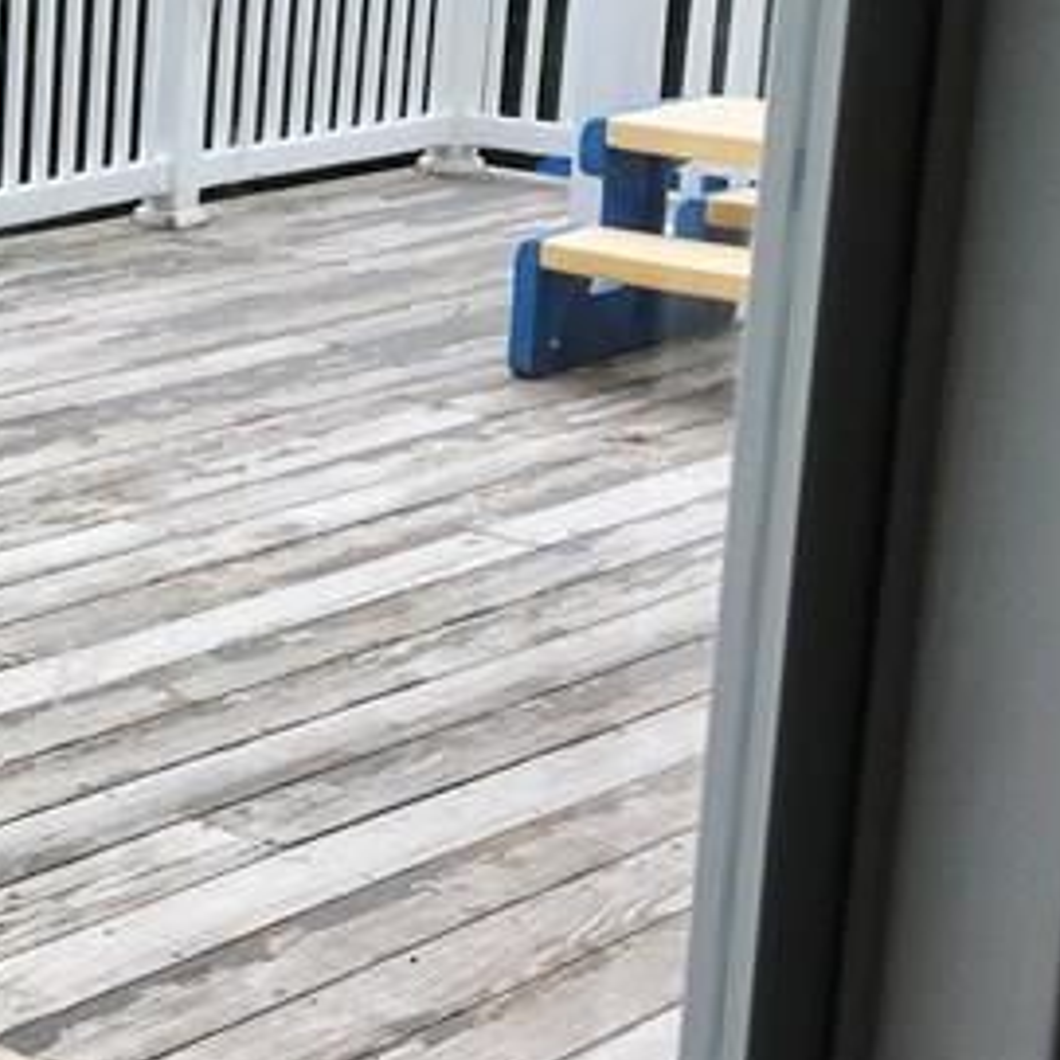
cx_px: -716
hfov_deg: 15.8
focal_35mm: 97
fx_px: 3361
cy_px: 336
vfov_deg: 17.9
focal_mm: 4.15
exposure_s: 1/490
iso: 25
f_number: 2.2
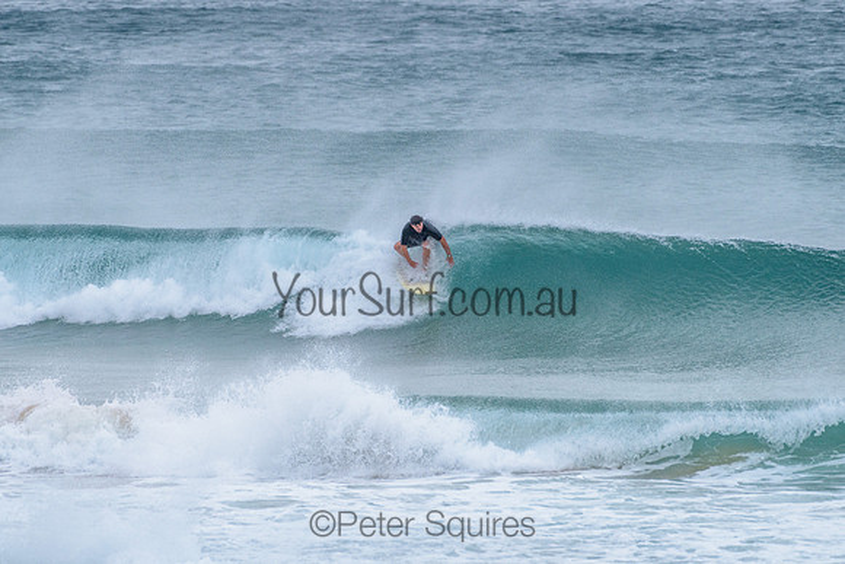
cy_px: 274
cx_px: 411
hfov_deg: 3.4
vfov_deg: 2.2
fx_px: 14395
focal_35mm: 613
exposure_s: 1/2000
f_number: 5.6
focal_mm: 500
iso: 500
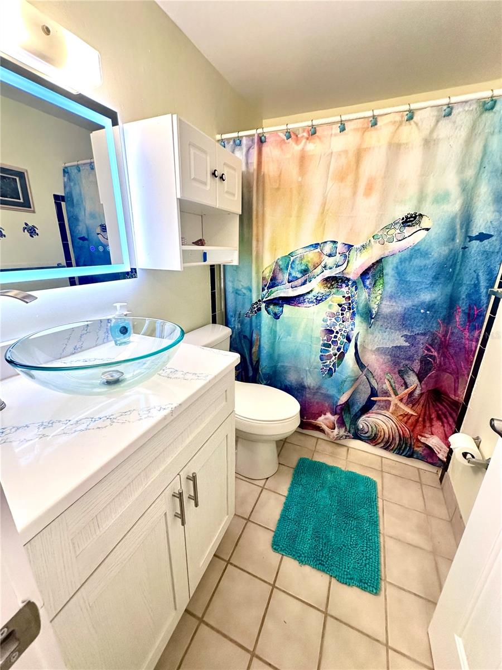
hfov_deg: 85.7
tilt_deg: -17.2
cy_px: 335
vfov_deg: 102.1
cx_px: 251
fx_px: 271
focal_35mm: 14
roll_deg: -1.6
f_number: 2.2
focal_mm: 2.22
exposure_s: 1/120
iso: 125
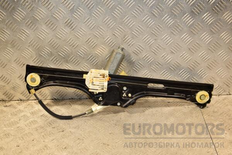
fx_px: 329
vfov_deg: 26.5
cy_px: 78
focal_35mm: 51
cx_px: 116
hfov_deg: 38.9
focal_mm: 34
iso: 800
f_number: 5
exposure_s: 1/200
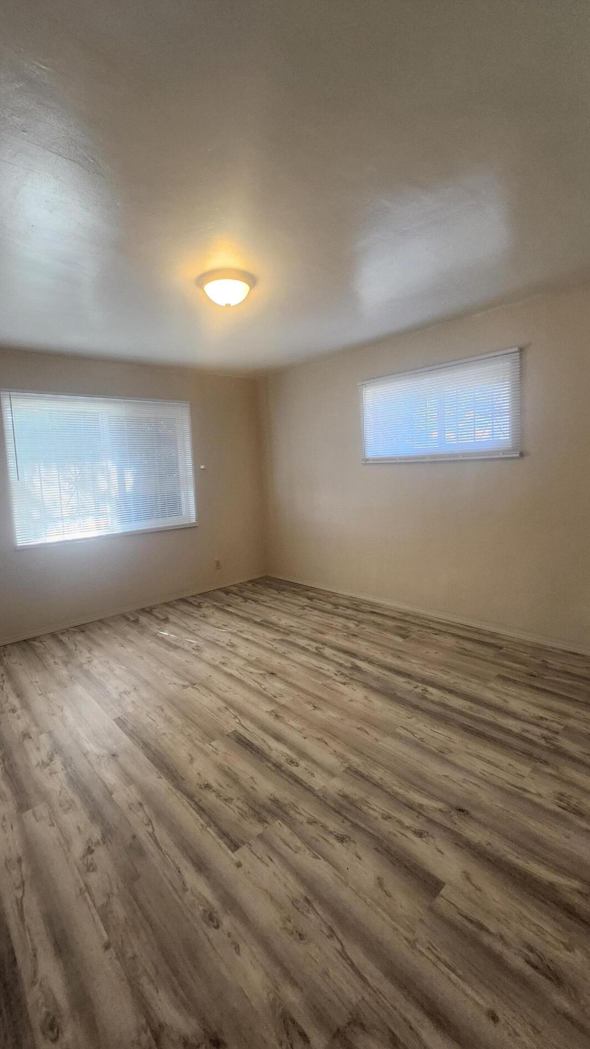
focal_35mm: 15
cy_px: 503
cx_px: 292
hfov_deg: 70.5
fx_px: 417
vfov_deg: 102.9
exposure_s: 1/60
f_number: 2.2
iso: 250
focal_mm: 1.74
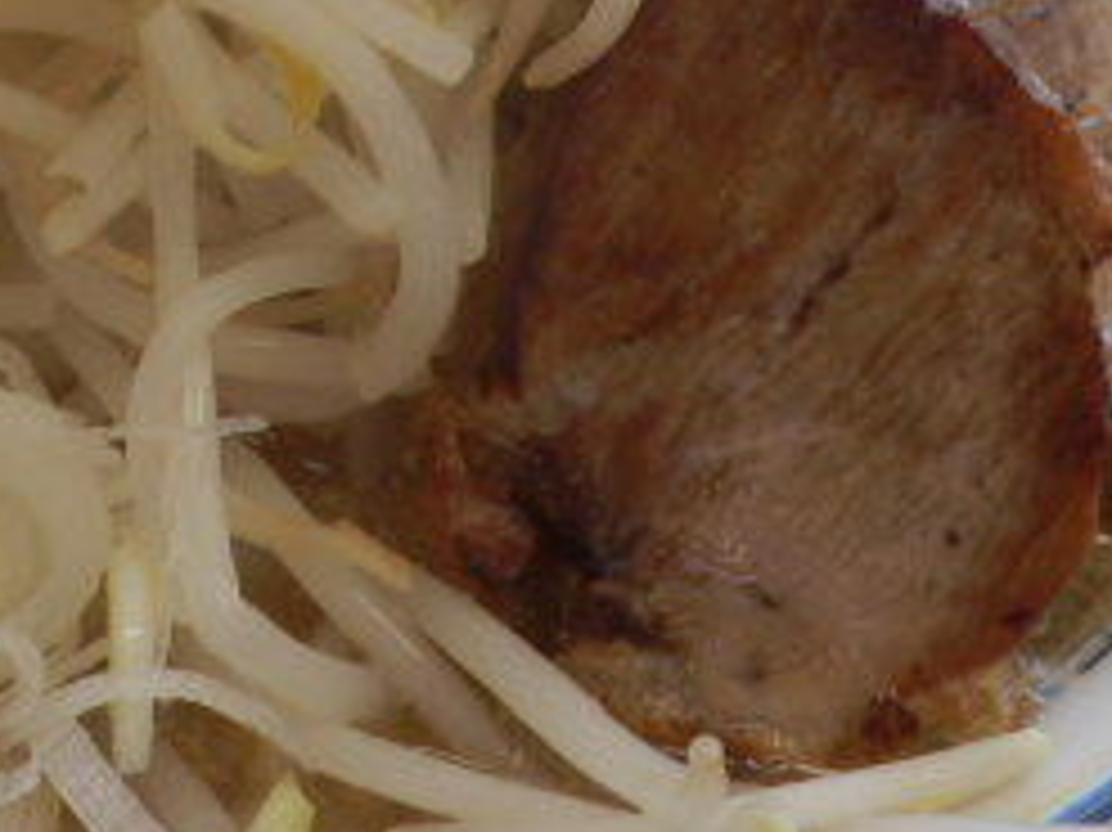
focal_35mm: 96
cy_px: 171
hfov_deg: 20.3
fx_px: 3082
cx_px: 252
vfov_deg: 15.3
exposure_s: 1/40
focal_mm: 6.6
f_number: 3.9
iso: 100
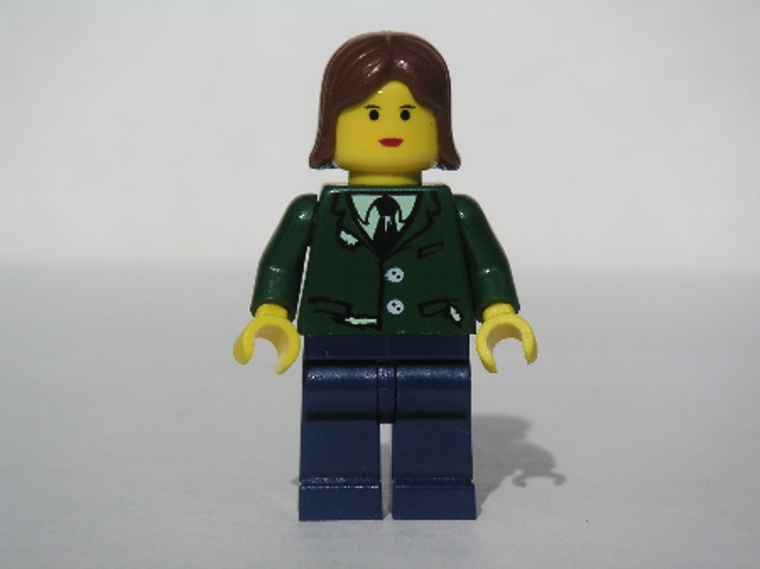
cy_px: 284
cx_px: 380
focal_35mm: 111
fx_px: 2436
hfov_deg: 17.7
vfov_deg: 13.3
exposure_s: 1/350
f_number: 8
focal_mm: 17.1
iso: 50
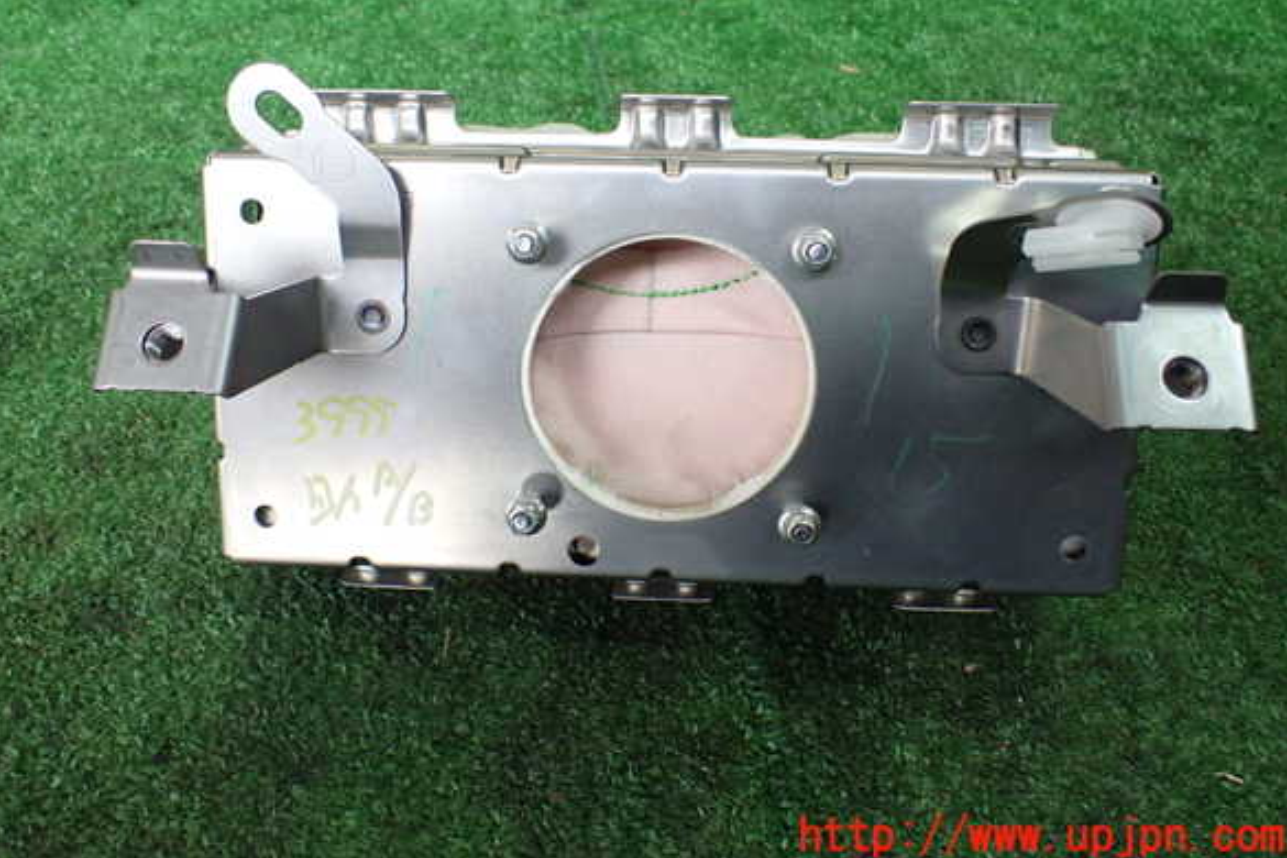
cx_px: 636
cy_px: 370
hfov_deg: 58.7
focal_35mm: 32
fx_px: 1144
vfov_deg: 41.0
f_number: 2.3
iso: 800
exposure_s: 1/125
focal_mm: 5.4
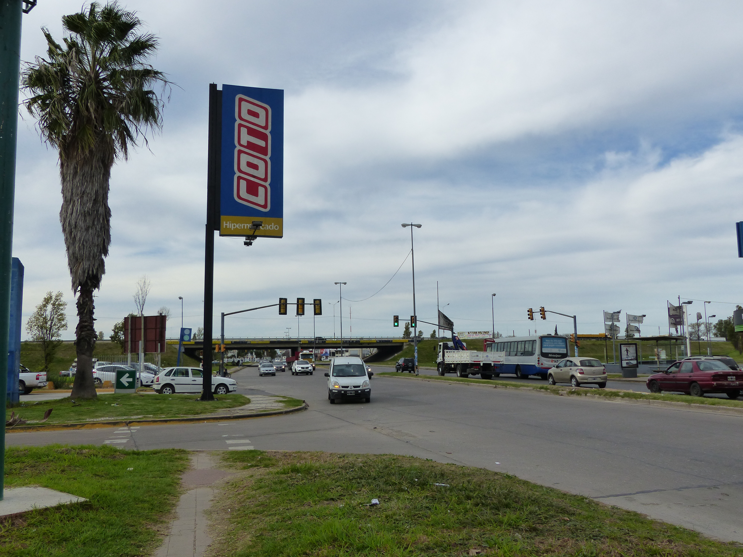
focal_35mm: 29
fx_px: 622
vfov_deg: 48.2
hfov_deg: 61.7
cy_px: 278
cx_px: 372
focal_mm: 5.3
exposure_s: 1/1000
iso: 160
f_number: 4
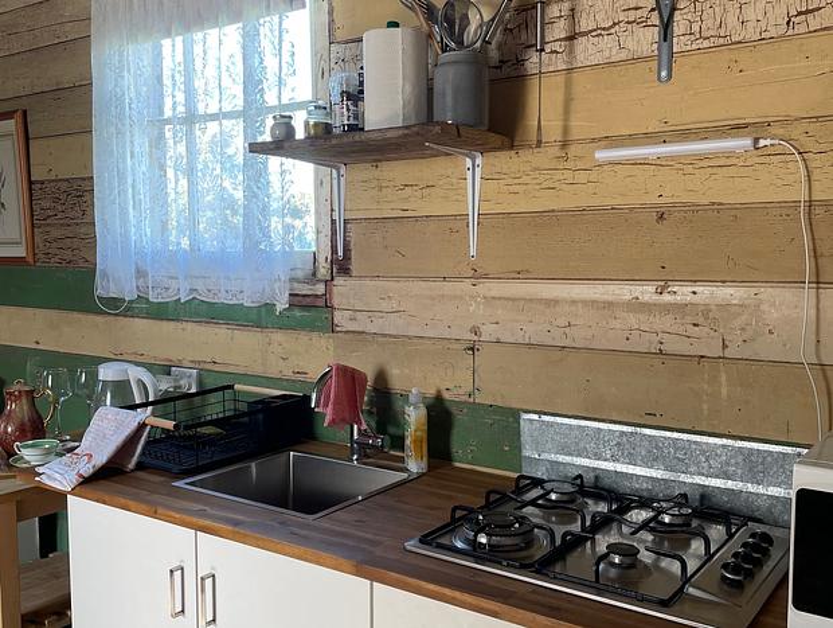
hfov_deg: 67.2
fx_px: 627
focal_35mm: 26
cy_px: 314
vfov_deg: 53.2
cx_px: 416
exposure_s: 1/121
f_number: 1.6
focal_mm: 4.2
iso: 80
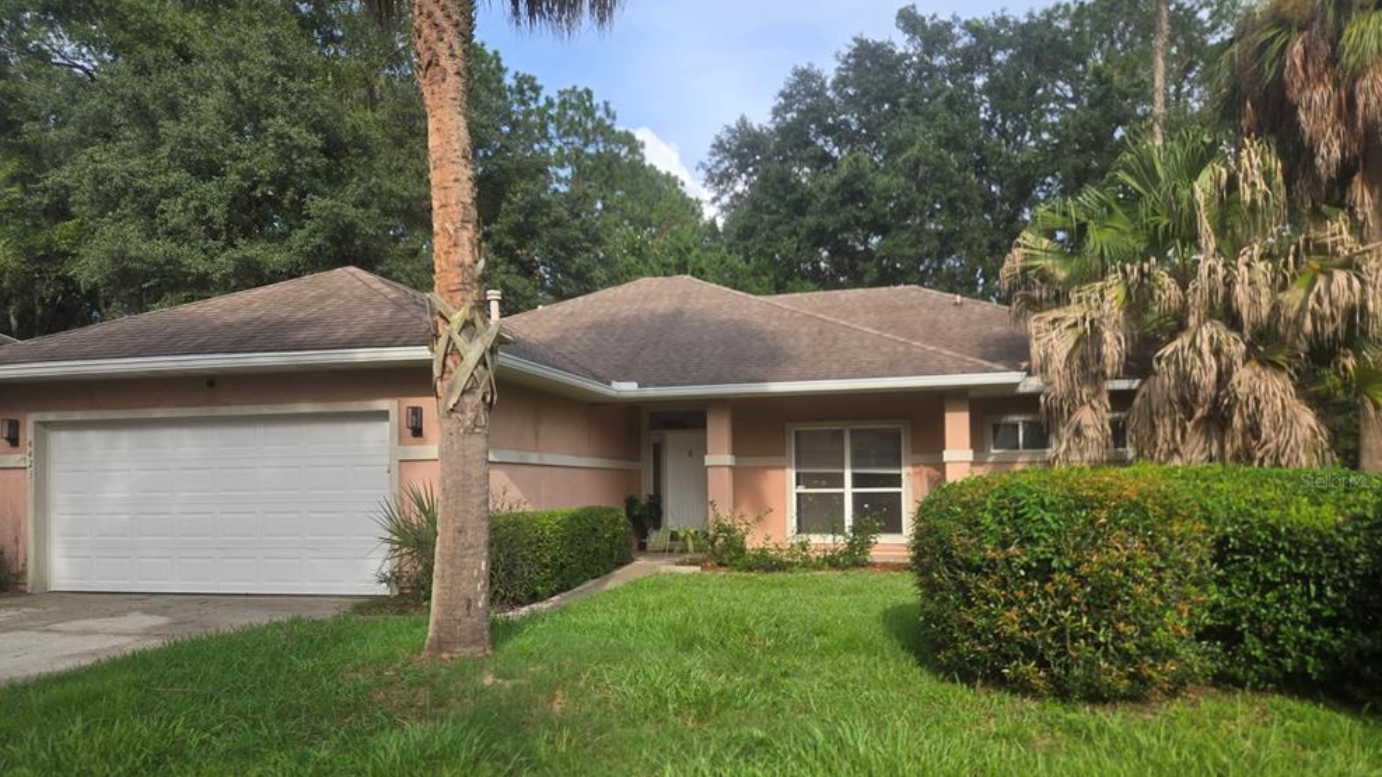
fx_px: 953
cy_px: 480
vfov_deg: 44.1
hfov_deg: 71.9
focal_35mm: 26
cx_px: 668
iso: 25
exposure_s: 1/586
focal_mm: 5.4
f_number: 1.8
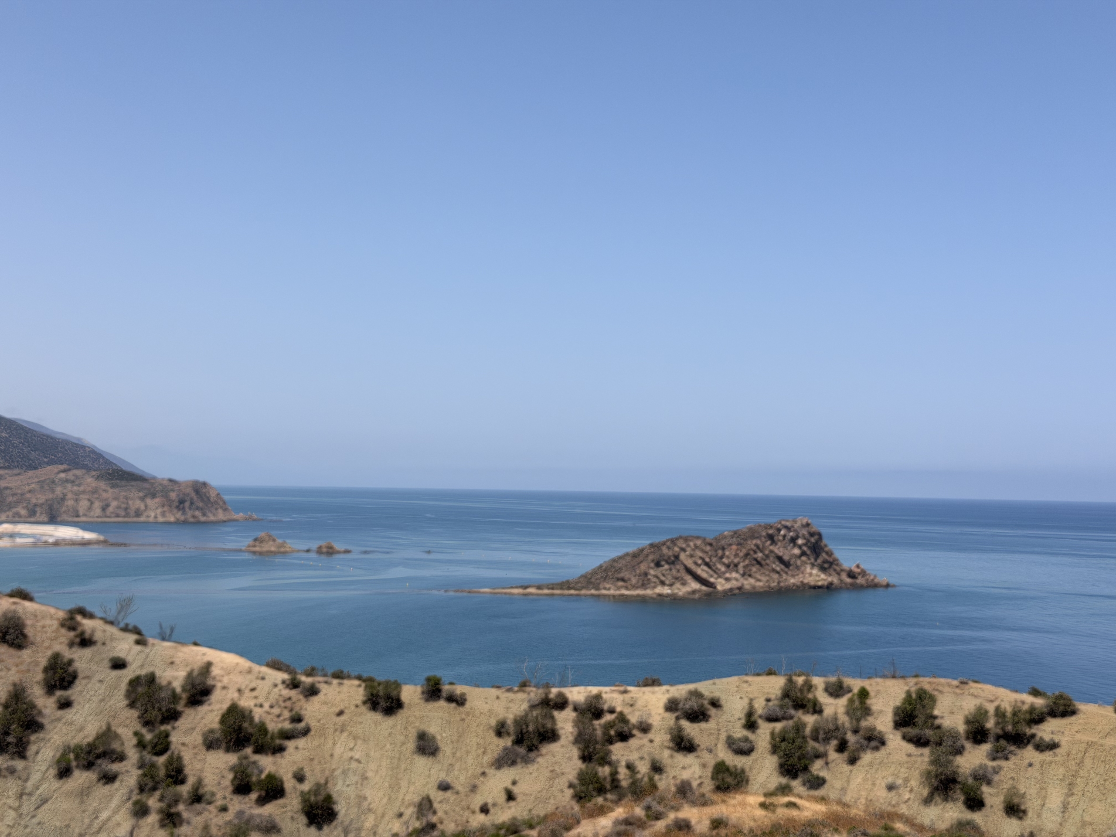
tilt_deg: +2.1
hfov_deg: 39.7
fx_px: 1547
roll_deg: -1.1
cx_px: 558
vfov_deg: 30.3
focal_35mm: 48
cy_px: 418
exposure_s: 1/7143
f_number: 1.78
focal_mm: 6.76
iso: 64
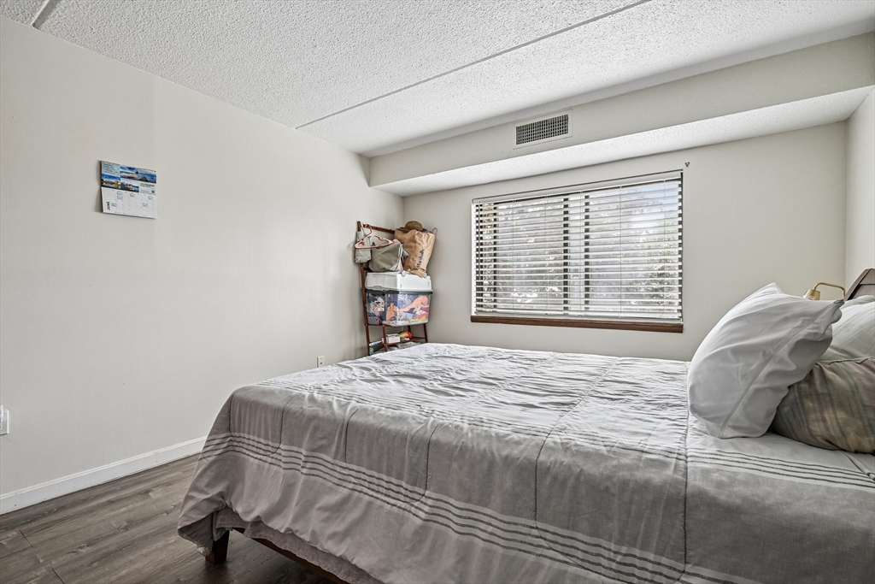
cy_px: 292
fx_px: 389
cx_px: 438
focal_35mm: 16
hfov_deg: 96.7
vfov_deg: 73.8
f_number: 8
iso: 400
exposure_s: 1/40
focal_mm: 16
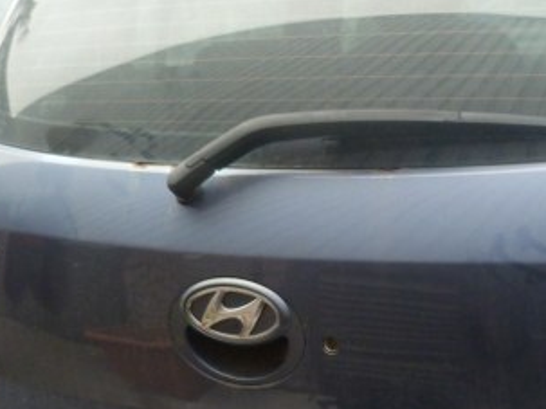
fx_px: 1041
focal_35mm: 66
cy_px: 304
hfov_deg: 29.3
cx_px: 351
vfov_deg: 22.0
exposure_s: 1/60
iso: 200
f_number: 2.8
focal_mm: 4.5
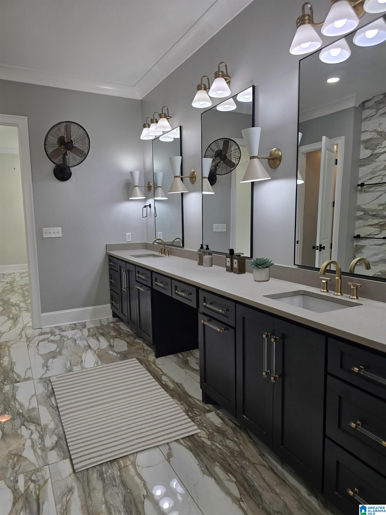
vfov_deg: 73.9
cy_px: 258
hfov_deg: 58.9
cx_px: 193
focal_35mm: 23
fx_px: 342
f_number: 1.7
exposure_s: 1/120
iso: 32
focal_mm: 6.3
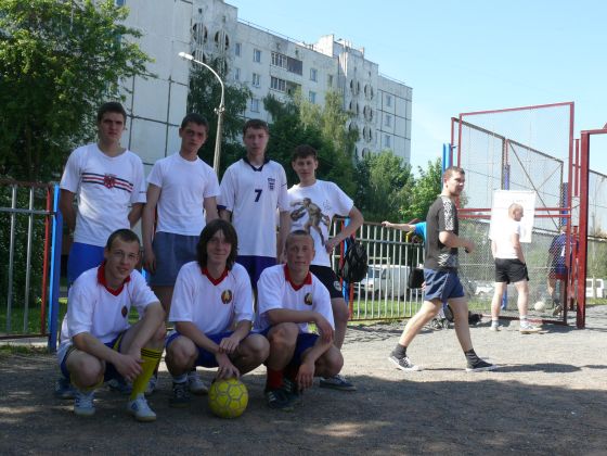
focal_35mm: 41
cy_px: 228
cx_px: 304
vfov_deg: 35.1
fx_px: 719
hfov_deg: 45.8
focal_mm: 8.3
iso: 100
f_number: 5.6
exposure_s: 1/200
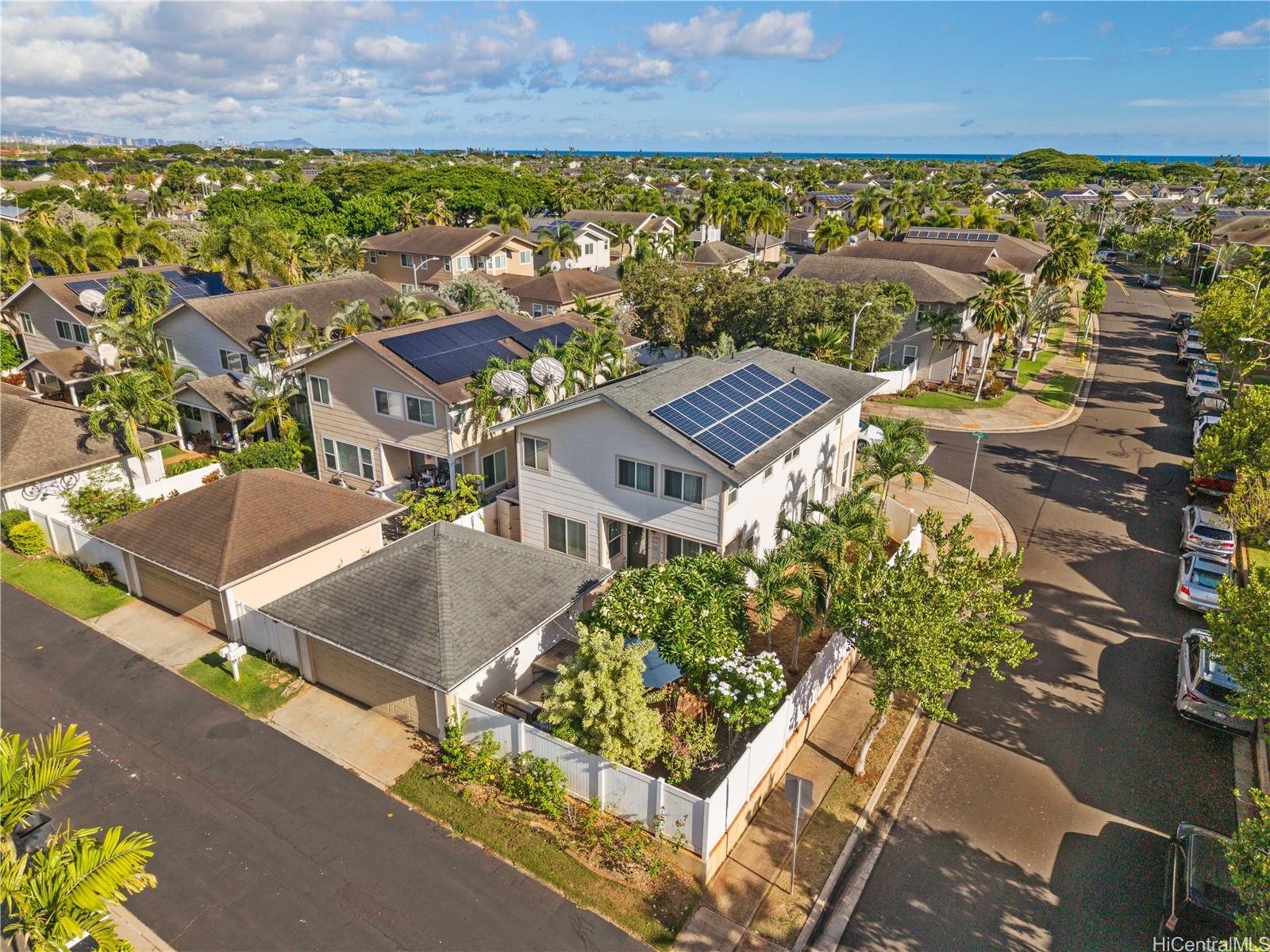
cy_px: 476
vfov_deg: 56.8
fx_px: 881
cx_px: 635
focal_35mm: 24
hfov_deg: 71.6
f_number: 1.8
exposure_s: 1/160
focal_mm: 8.67
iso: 210
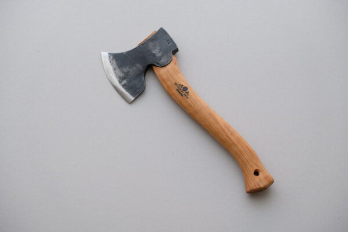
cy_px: 116
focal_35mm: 83
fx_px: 802
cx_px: 174
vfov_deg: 16.5
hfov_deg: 24.5
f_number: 4
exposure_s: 1/58
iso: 800
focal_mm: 55
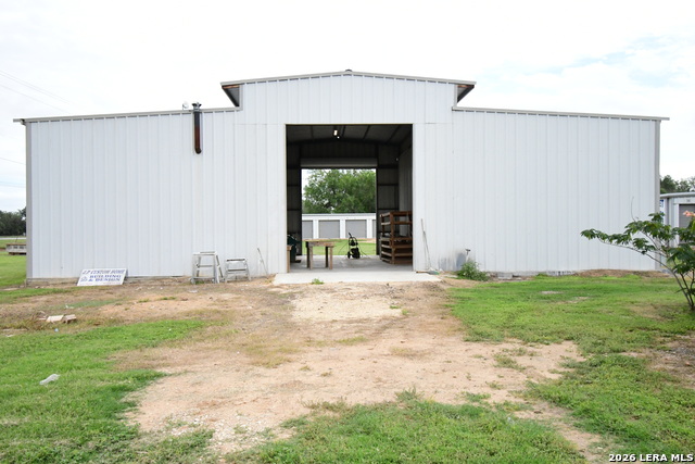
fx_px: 579
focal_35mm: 30
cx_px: 348
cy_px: 232
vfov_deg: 43.6
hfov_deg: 61.9
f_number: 5.6
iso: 4000
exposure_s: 1/8000
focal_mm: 20
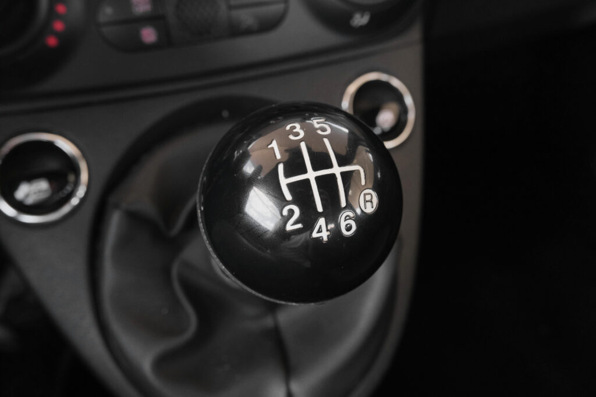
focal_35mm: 32
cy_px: 198
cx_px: 298
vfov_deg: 41.1
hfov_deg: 58.7
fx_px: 530
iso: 2000
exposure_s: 1/60
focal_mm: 21.5
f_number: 8
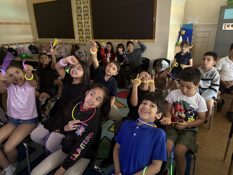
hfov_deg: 71.6
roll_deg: +2.1
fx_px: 162
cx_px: 116
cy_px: 88
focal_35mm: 24
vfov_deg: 56.8
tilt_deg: -19.6
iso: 1250
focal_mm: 6.76
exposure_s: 1/30
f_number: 1.78
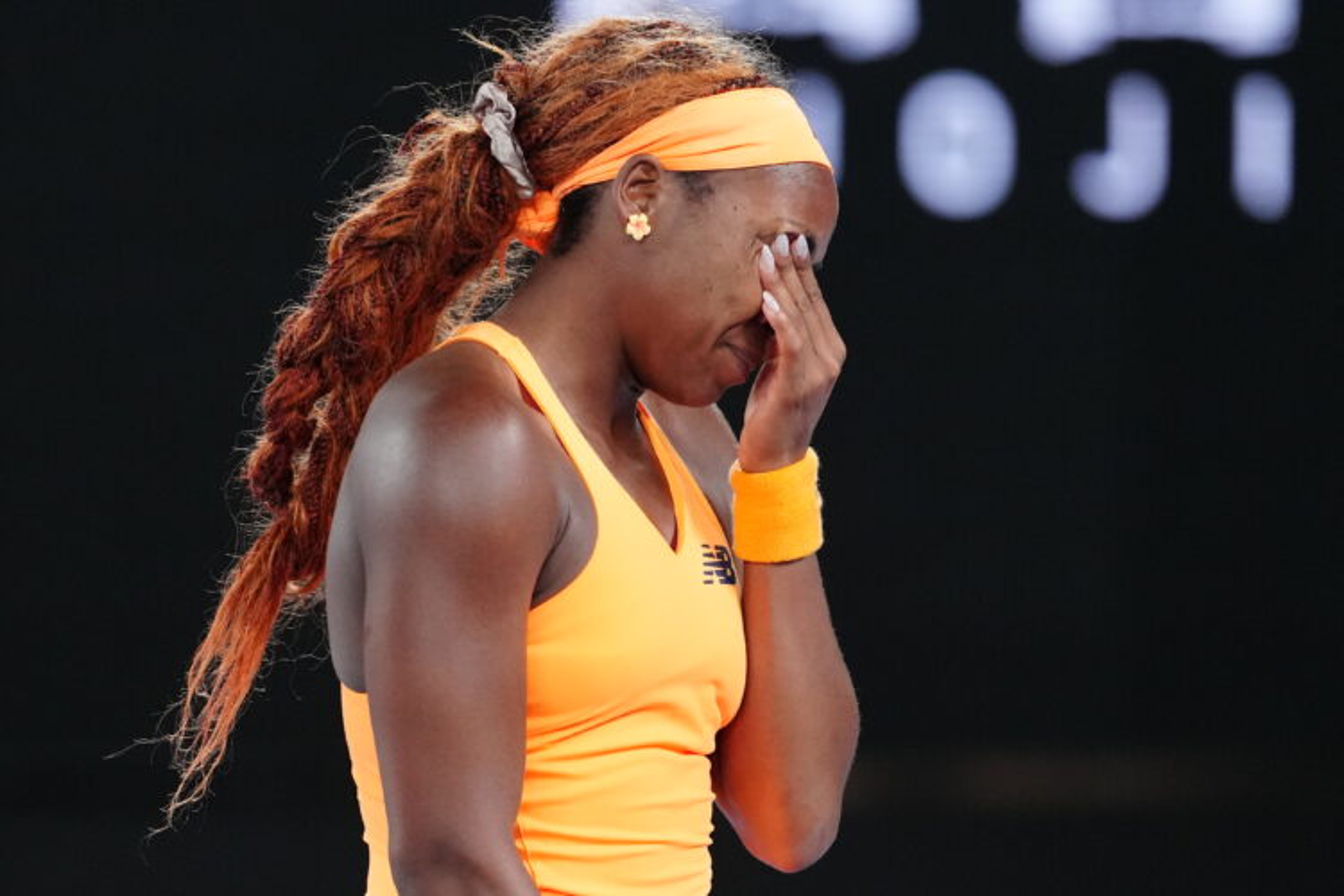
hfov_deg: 6.9
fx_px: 11199
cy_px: 448
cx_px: 672
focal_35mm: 300
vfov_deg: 4.6
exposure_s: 1/1600
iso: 3200
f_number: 2.8
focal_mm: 300
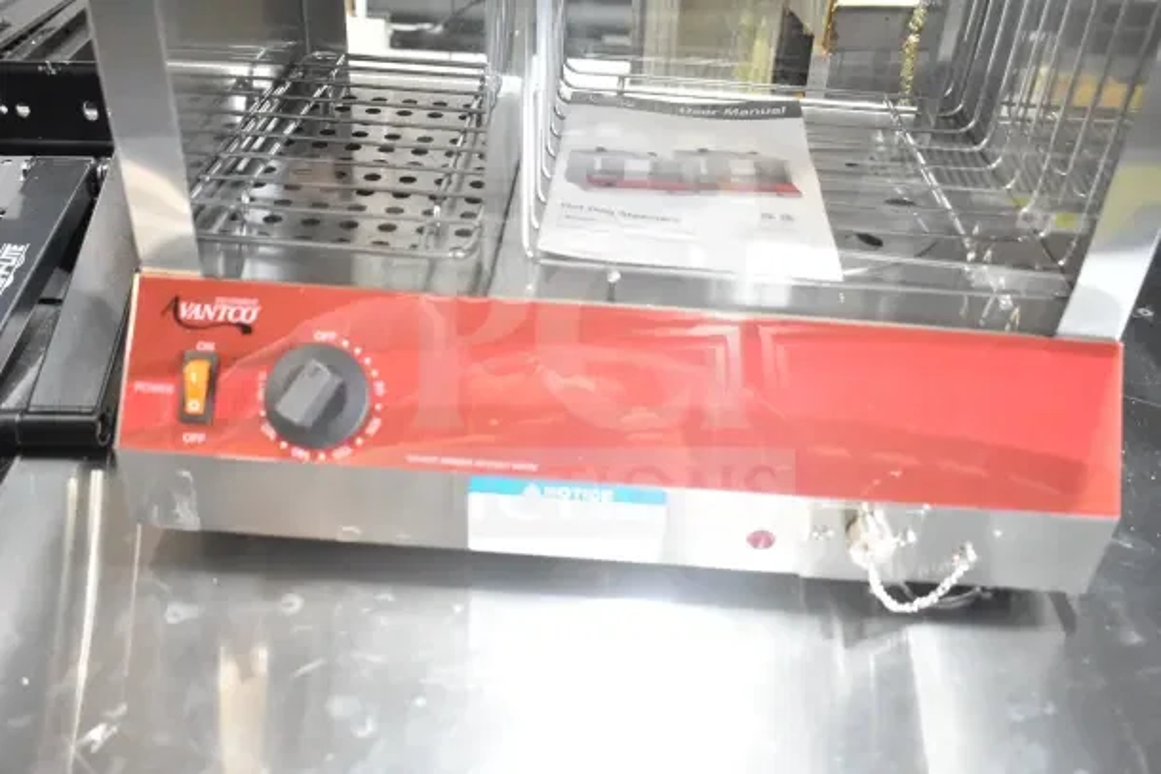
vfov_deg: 40.0
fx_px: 1064
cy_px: 387
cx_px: 580
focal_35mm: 33
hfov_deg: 57.2
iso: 1600
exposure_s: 1/40
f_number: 3.8
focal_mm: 22
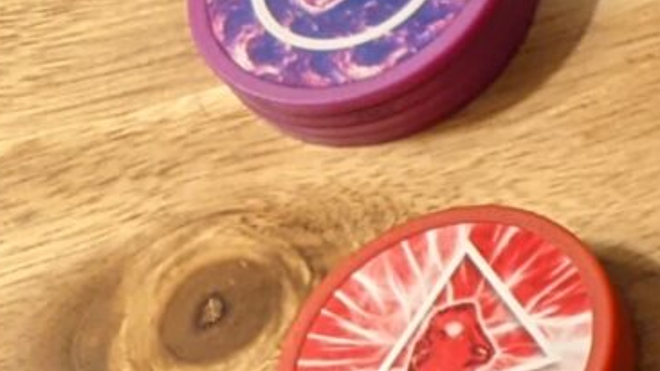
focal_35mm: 206
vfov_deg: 5.6
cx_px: 2225
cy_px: -609
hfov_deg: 8.2
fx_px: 3606
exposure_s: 1/25
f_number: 1.8
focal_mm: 4.44
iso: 85
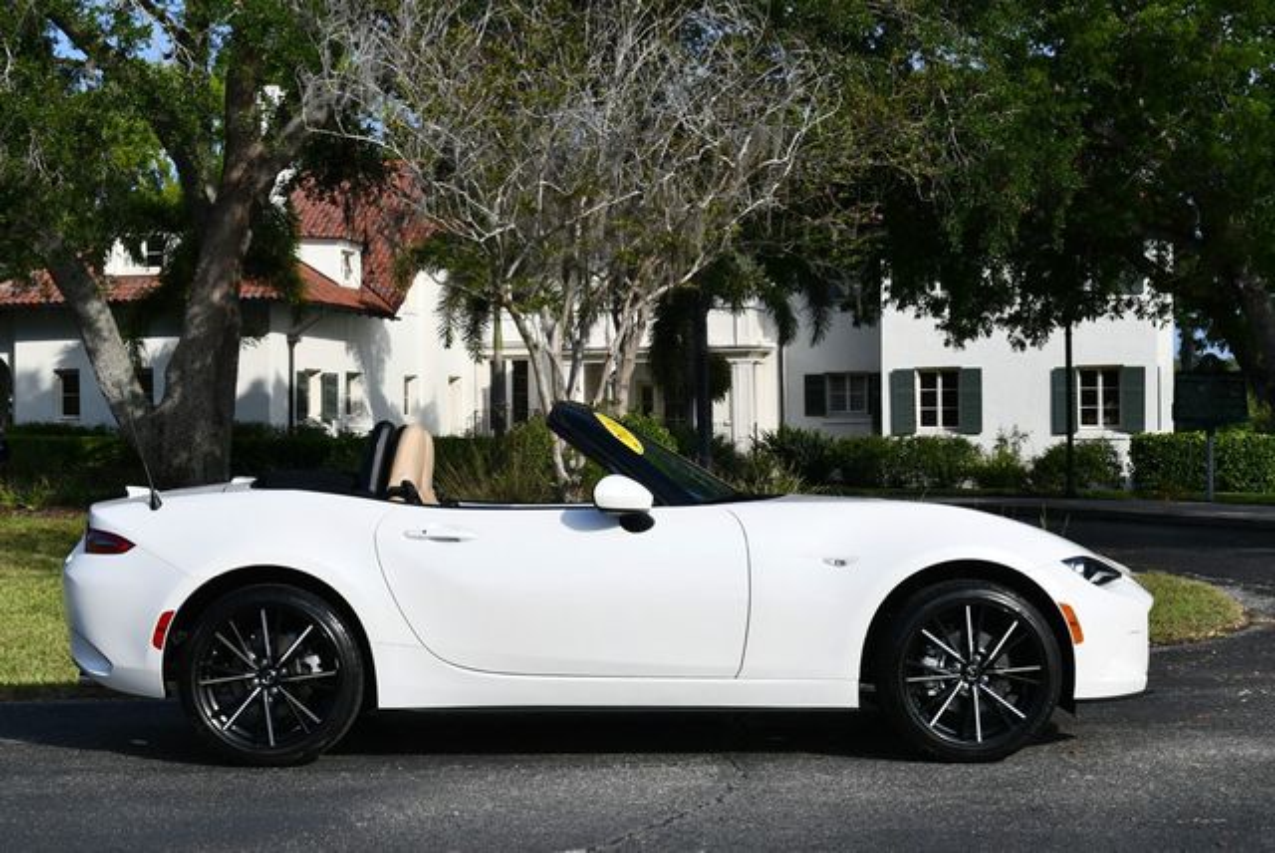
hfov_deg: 31.4
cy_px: 426
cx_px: 638
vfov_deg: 21.3
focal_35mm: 64
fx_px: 2269
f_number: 8
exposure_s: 1/250
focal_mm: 32
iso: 100
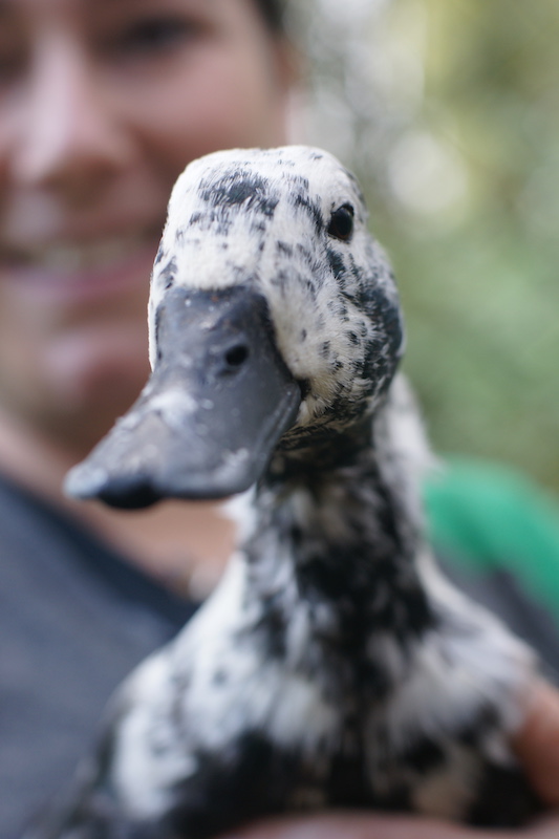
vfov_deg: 27.0
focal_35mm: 75
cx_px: 280
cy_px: 420
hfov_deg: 18.2
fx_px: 1747
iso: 200
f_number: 3.2
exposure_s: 1/80
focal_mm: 50
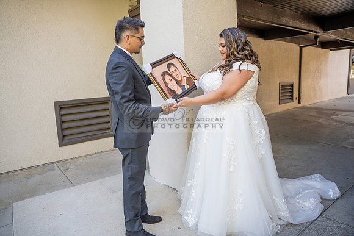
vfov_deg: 53.2
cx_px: 177
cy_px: 118
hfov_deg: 73.7
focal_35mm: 24
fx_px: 236
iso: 125
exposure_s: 1/80
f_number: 3.2
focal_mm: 24
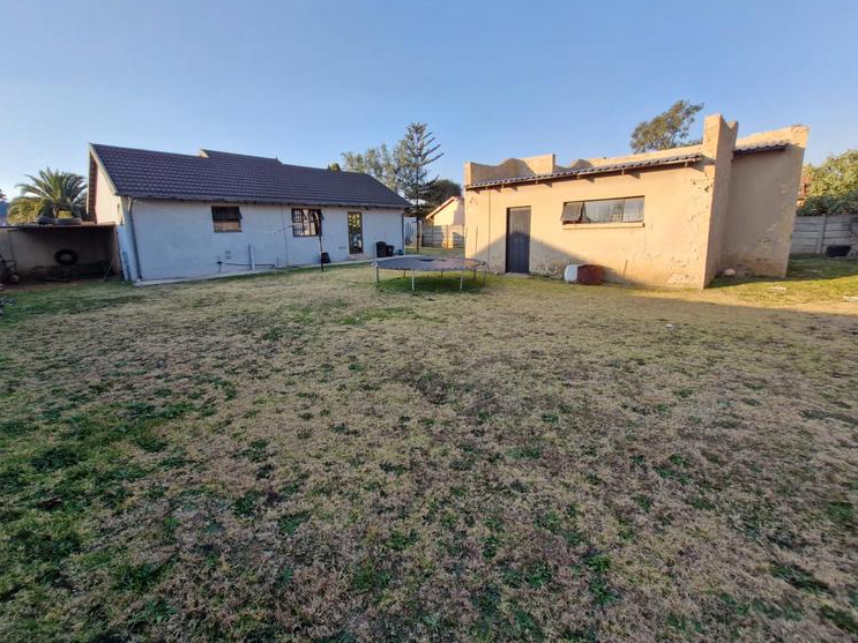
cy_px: 301
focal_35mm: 14
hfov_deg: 102.0
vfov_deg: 85.6
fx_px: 347
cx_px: 404
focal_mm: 1.74
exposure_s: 1/486
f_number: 2.2
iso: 50
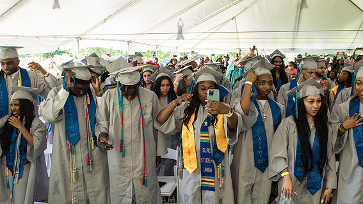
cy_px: 97
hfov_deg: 61.0
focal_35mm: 32
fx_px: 308
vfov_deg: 36.7
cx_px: 180
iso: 2500
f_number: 4
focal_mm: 24
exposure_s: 1/800
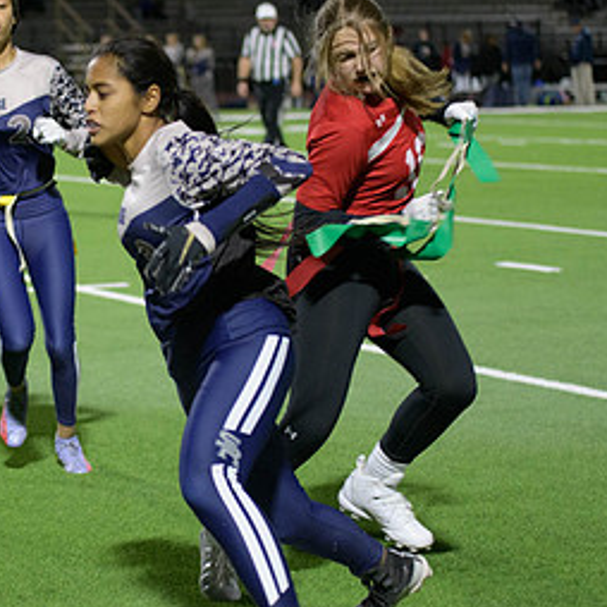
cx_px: 105
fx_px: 2698
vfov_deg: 12.8
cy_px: 271
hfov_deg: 12.8
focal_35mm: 136
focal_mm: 70
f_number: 2.8
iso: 3200
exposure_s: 1/640
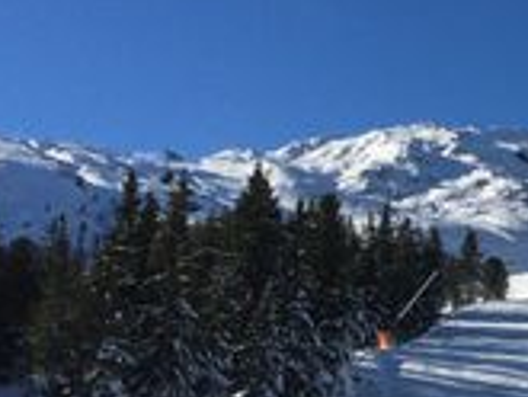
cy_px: 323
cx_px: 634
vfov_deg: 16.3
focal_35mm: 90
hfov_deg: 20.4
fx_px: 1374
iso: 32
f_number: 2.2
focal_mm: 4.15
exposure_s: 1/3731
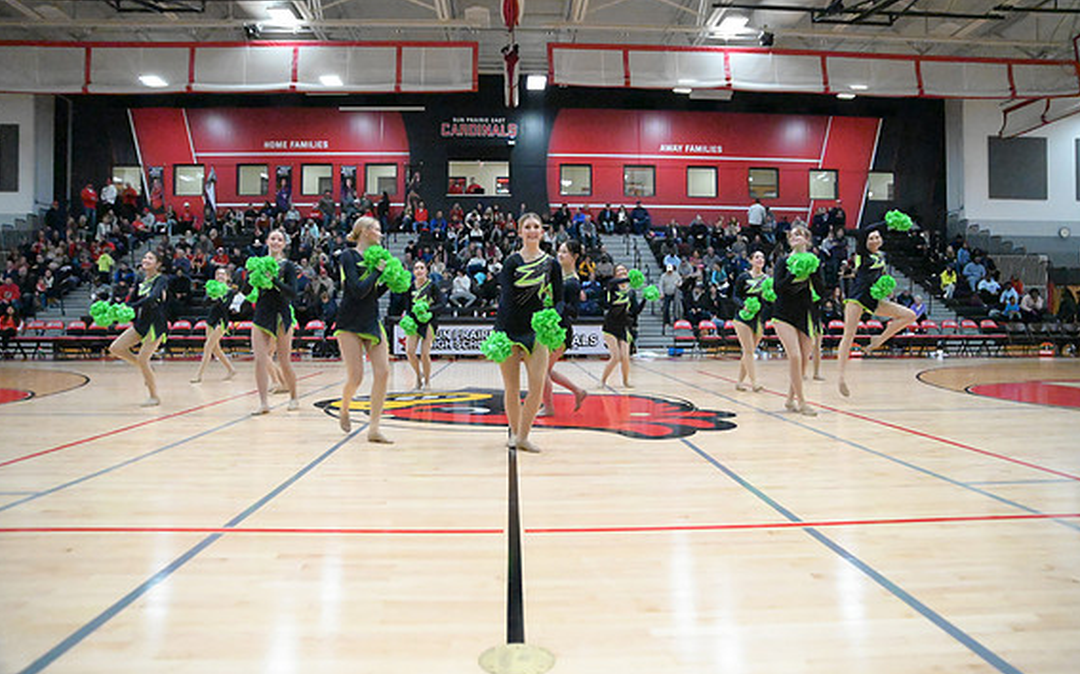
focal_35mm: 25
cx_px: 543
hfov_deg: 72.6
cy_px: 316
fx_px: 736
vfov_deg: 49.2
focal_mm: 24
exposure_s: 1/8000
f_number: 2.8
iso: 51200
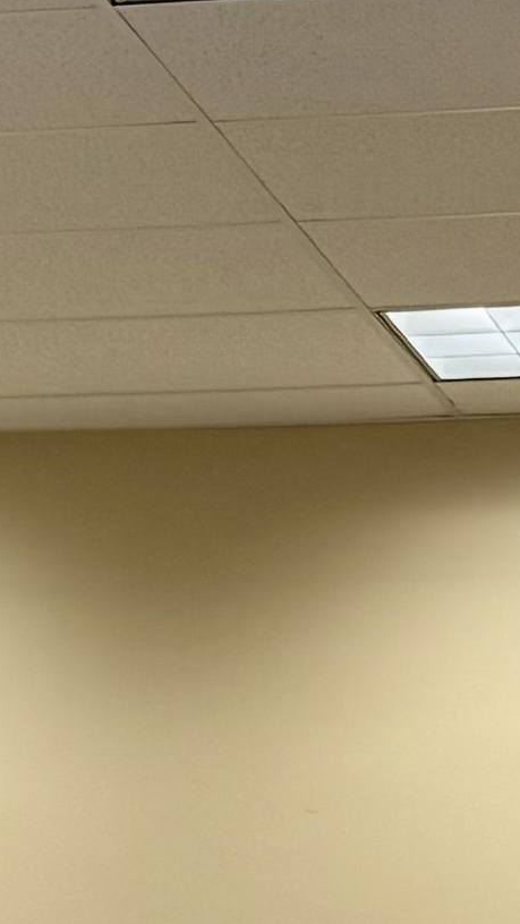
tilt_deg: -3.1
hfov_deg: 6.6
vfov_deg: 10.9
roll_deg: -1.3
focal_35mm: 183
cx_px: 83
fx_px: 4486
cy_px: 1704
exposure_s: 1/120
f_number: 1.78
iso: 100
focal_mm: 6.76
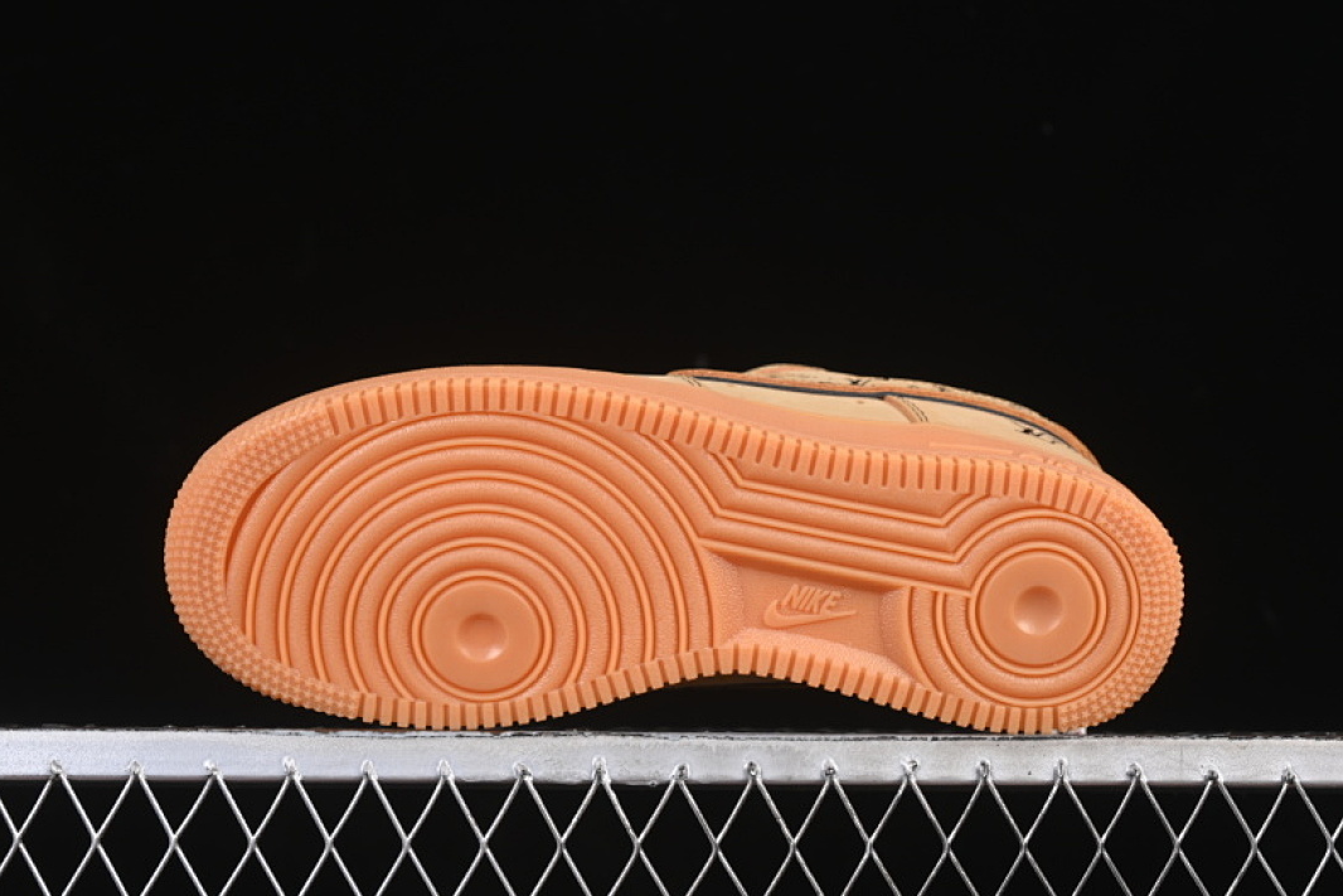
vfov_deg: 18.0
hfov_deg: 26.6
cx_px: 674
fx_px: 2835
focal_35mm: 76
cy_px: 452
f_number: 7.1
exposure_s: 1/80
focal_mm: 50
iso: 160
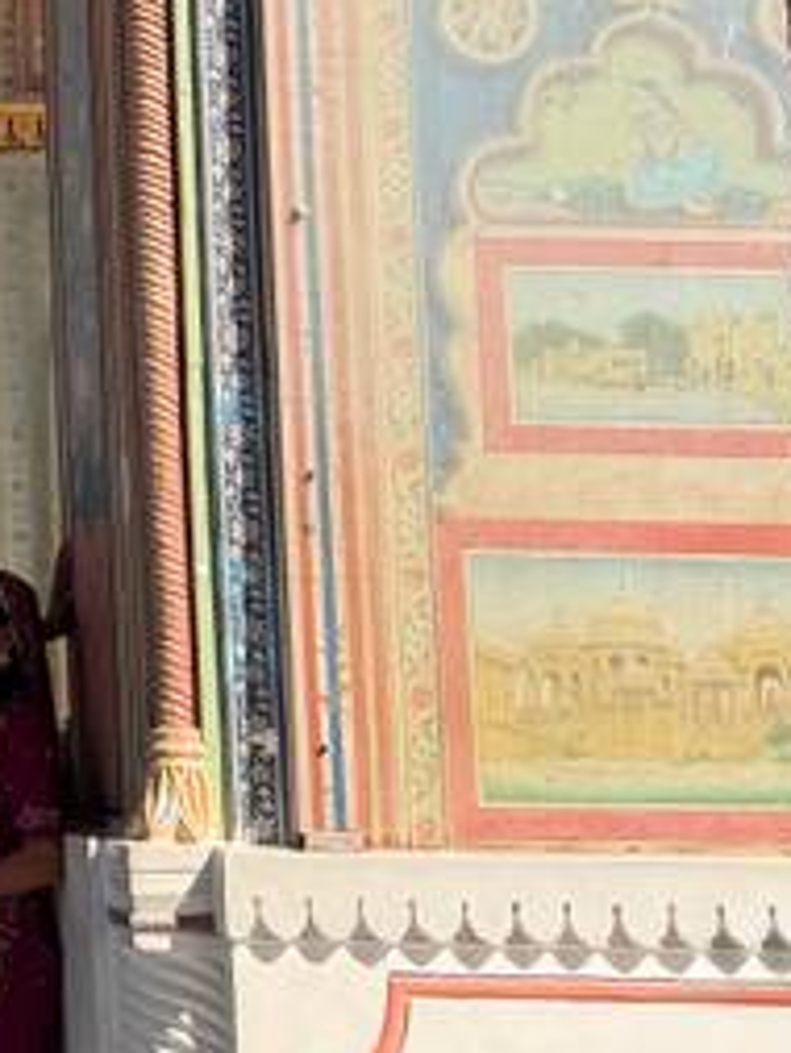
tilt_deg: +9.4
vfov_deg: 21.2
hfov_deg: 14.2
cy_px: 158
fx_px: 2770
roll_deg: -1.0
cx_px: -687
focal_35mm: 91
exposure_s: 1/1553
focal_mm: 6.76
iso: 80
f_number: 1.78
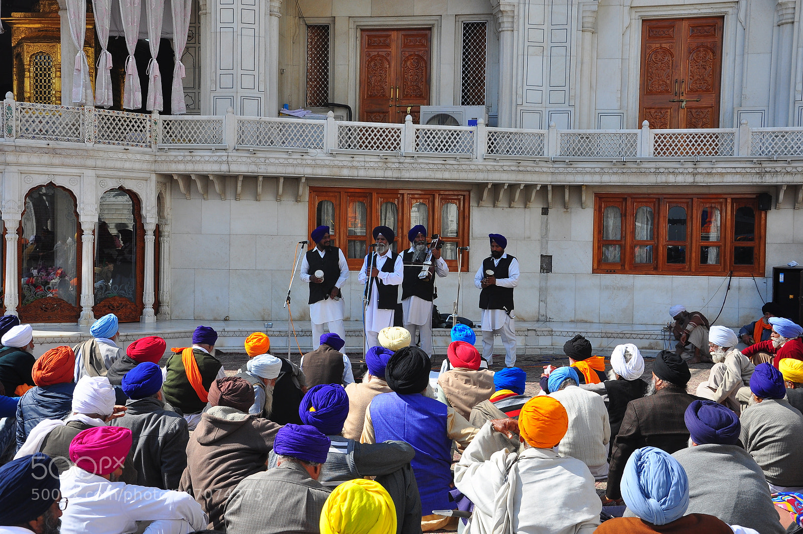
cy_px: 267
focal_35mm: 48
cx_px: 402
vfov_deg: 28.0
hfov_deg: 41.2
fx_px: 1069
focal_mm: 32
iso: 200
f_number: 7.1
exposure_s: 1/640
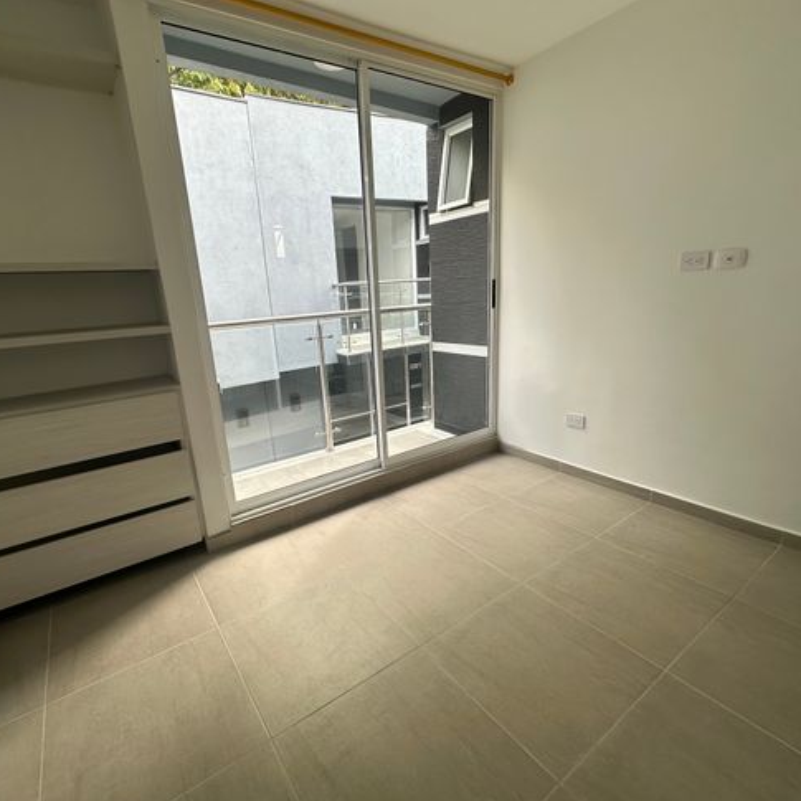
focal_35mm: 17
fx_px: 445
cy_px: 411
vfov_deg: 83.9
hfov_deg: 83.9
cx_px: 374
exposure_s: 1/147
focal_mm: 2.22
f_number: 2.2
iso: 40
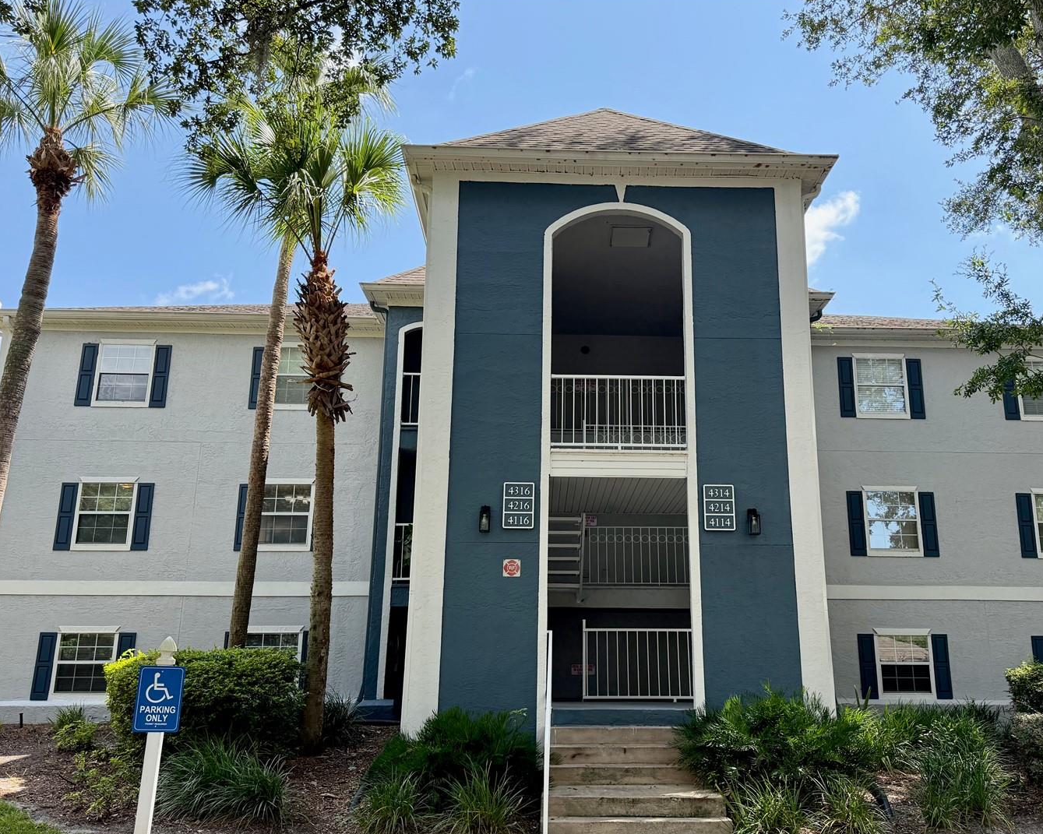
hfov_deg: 62.0
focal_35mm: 28
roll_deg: -0.3
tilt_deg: +14.3
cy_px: 459
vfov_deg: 51.4
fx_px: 864
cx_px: 584
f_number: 1.78
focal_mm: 6.76
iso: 100
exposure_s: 1/1618
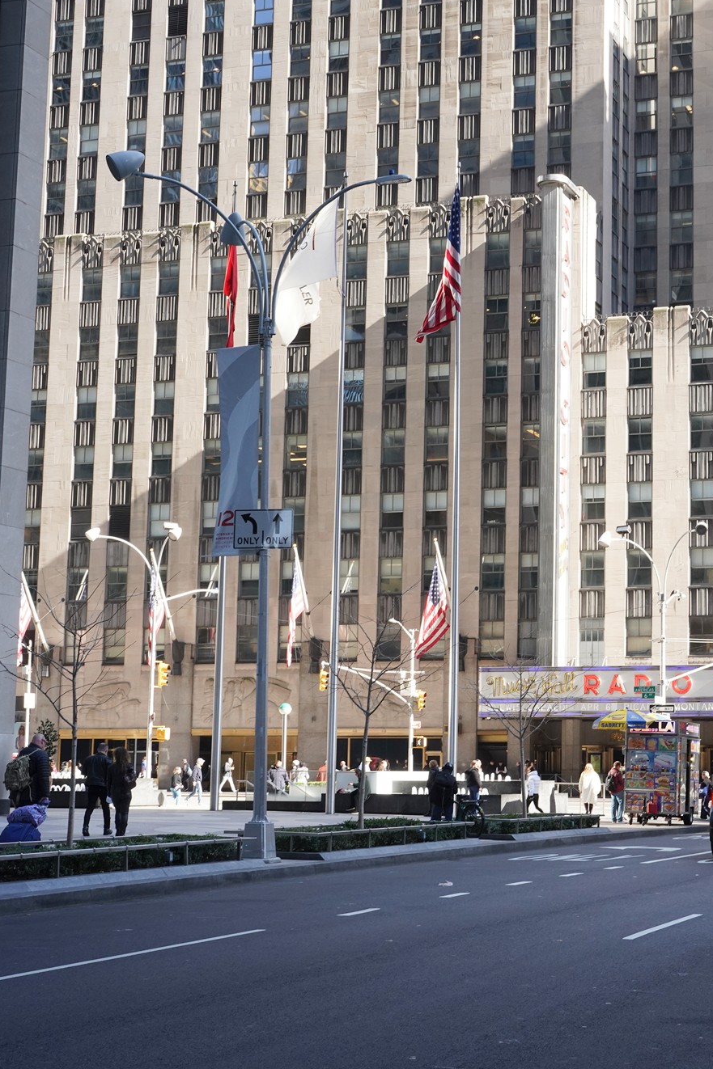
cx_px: 639
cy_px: 534
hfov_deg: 23.6
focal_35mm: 56
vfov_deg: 35.6
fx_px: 1664
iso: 800
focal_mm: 37
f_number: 13
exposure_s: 1/100
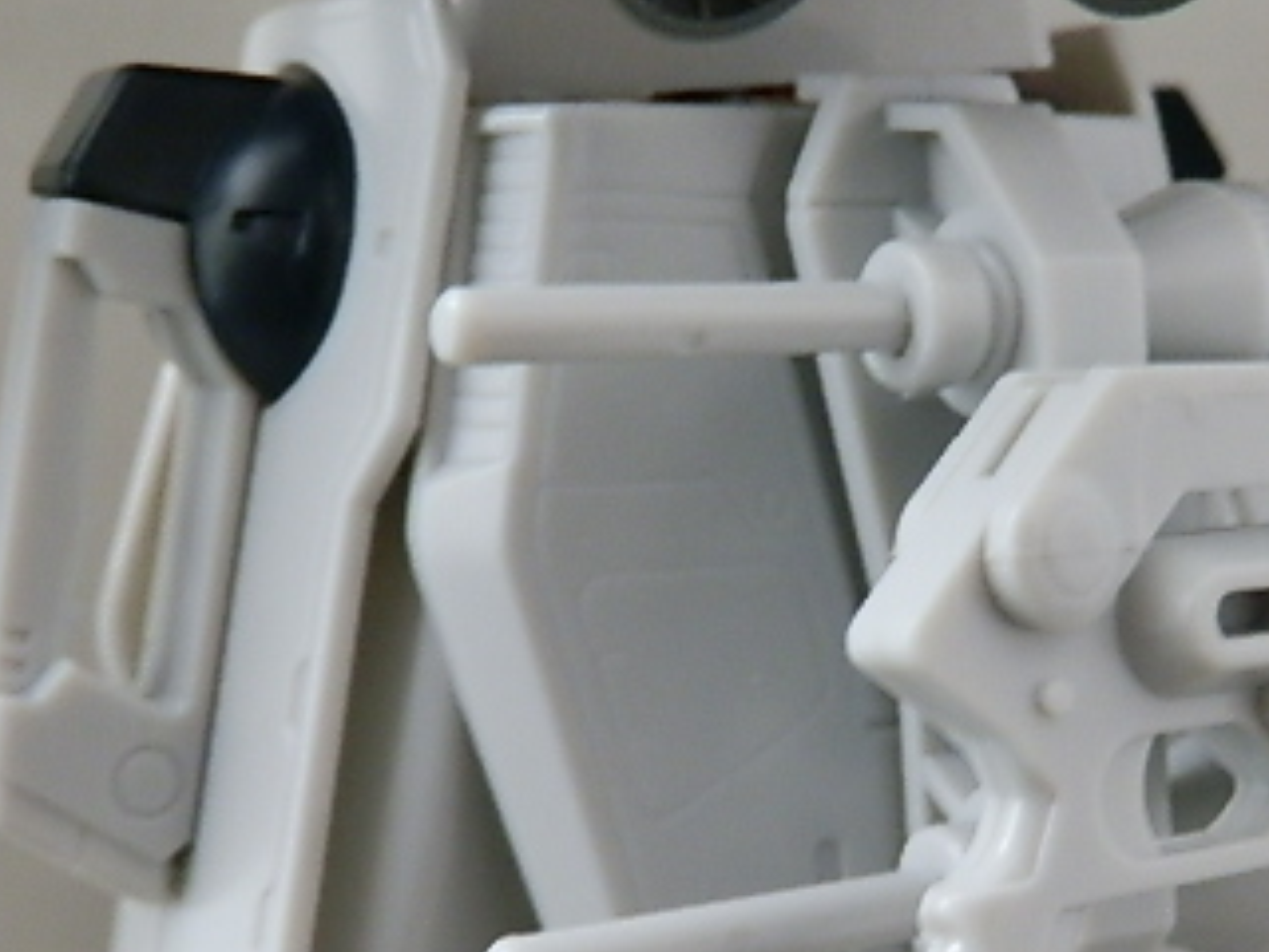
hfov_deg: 28.1
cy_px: 647
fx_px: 2493
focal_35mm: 68
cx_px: 956
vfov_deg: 21.5
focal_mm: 6.17
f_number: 3.5
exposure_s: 1/8
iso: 200
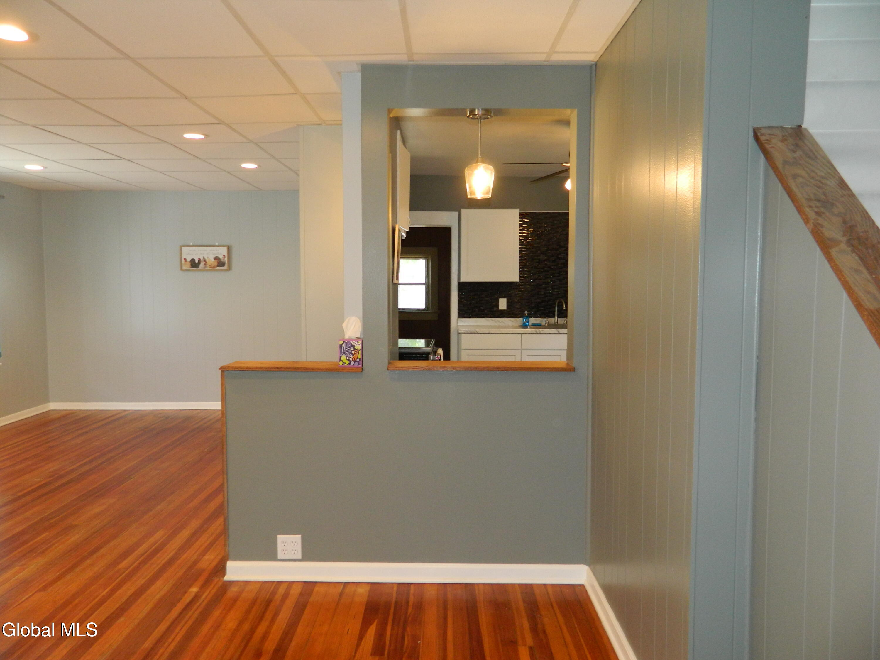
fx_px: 636
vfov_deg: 54.9
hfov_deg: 69.4
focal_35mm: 25
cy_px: 330
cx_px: 440
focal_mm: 4.5
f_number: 3.1
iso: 200
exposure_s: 1/30
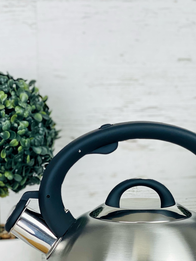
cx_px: 125
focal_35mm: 100
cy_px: 192
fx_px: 755
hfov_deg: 14.8
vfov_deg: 19.5
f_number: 2
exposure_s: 1/184
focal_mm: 6
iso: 20
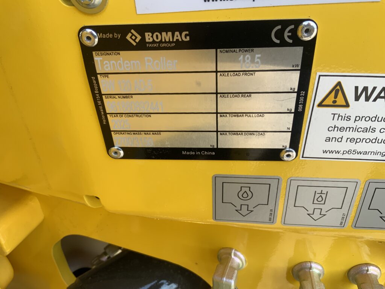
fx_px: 323
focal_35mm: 29
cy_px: 144
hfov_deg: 61.7
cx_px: 192
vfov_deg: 48.2
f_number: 1.8
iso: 16
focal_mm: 3
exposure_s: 1/412
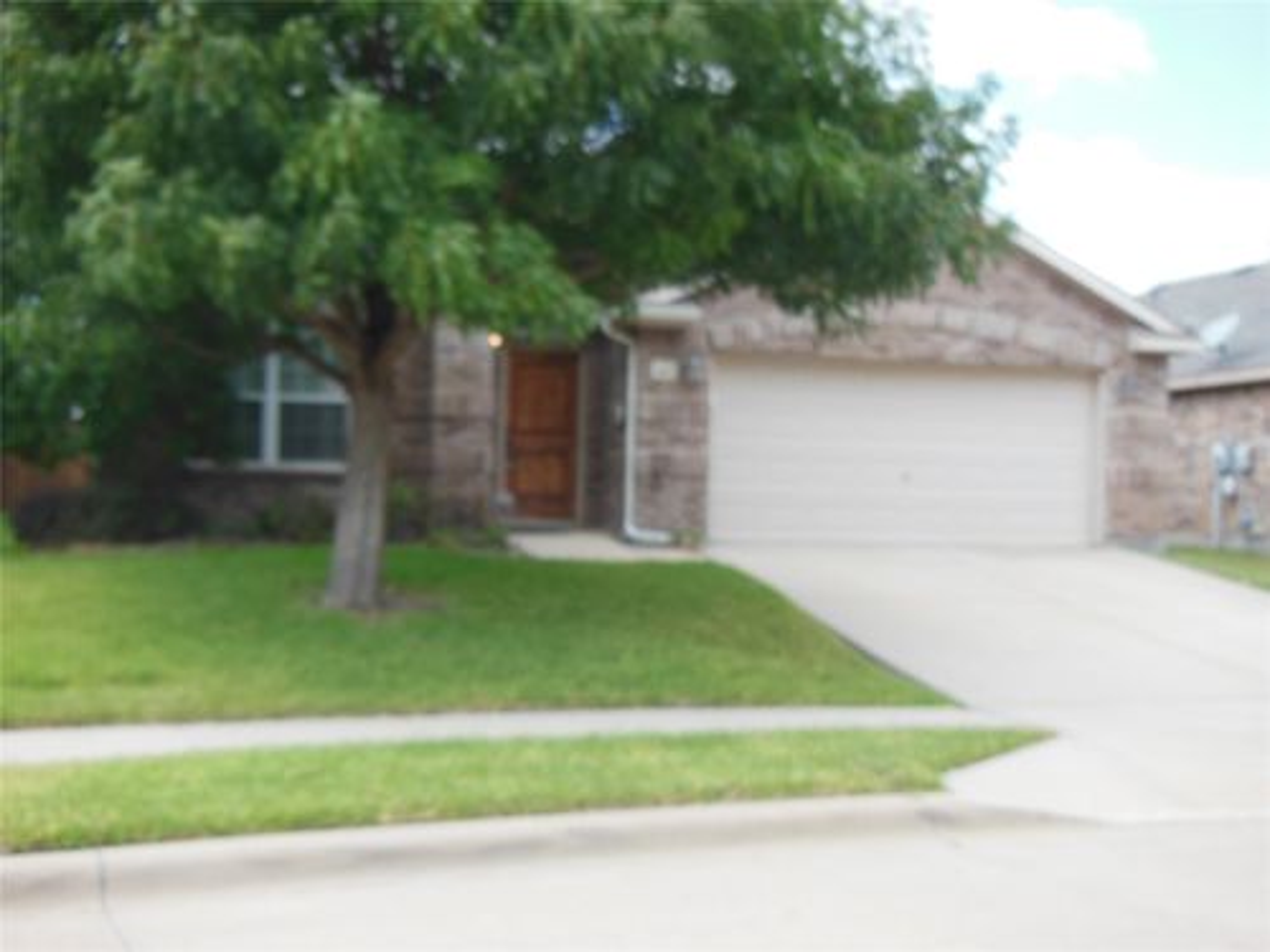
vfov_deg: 32.2
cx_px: 635
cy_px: 476
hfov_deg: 42.1
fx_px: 1651
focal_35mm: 45
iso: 125
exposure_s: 1/250
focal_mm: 8
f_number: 4.4
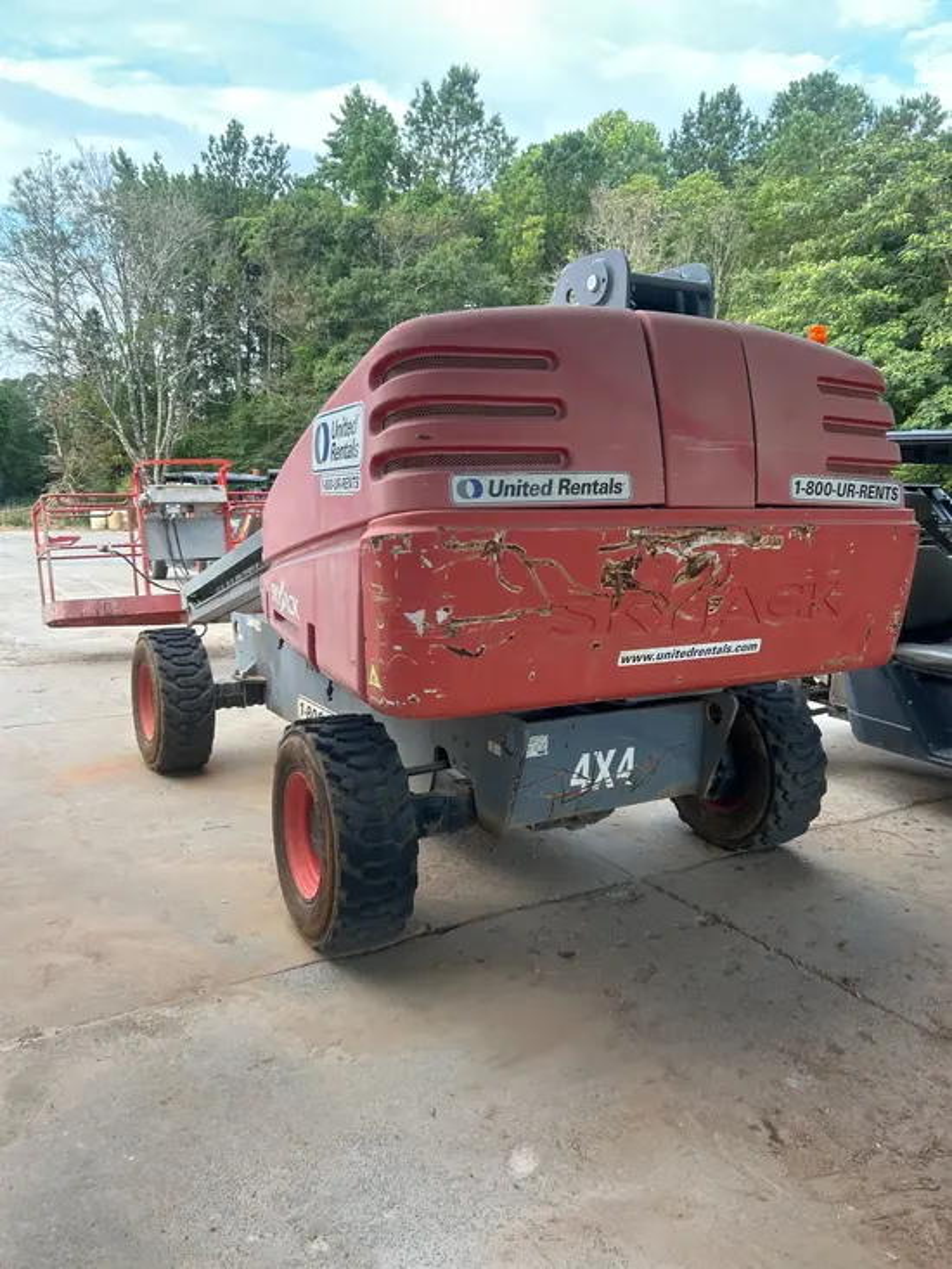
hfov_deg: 53.1
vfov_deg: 67.3
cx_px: 476
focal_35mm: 26
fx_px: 953
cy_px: 634
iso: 40
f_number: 1.5
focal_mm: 5.7
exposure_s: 1/152
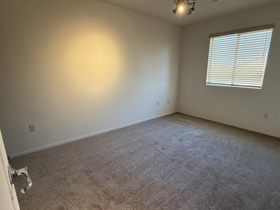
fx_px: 154
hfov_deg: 84.6
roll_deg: -1.1
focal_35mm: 19
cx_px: 149
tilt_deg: -14.1
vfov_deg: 68.7
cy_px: 108
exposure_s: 1/120
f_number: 2.2
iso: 320
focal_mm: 2.22
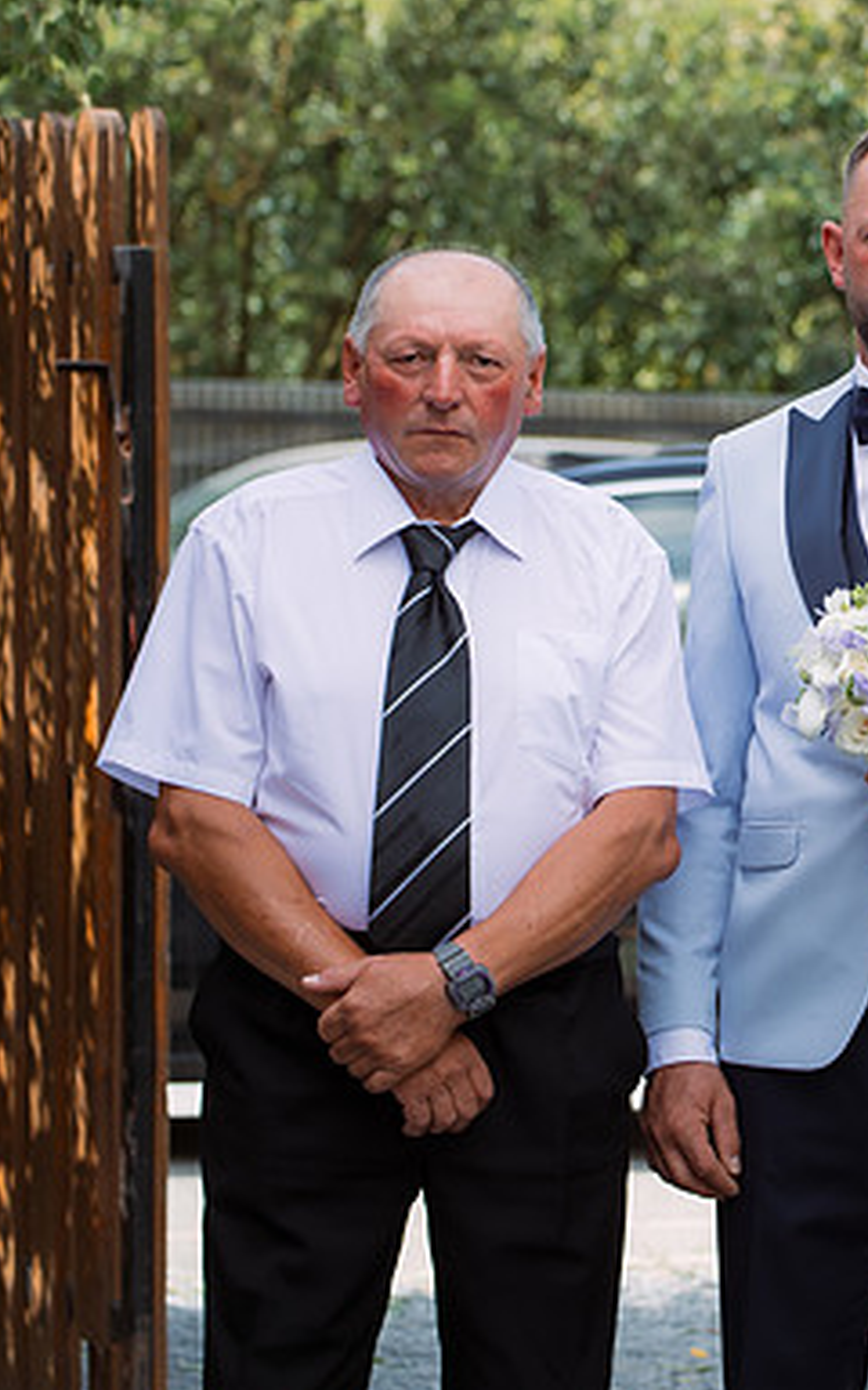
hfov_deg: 8.7
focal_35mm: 149
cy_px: 639
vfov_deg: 14.0
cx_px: 1000
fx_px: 5640
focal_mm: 80
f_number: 4
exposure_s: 1/400
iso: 200
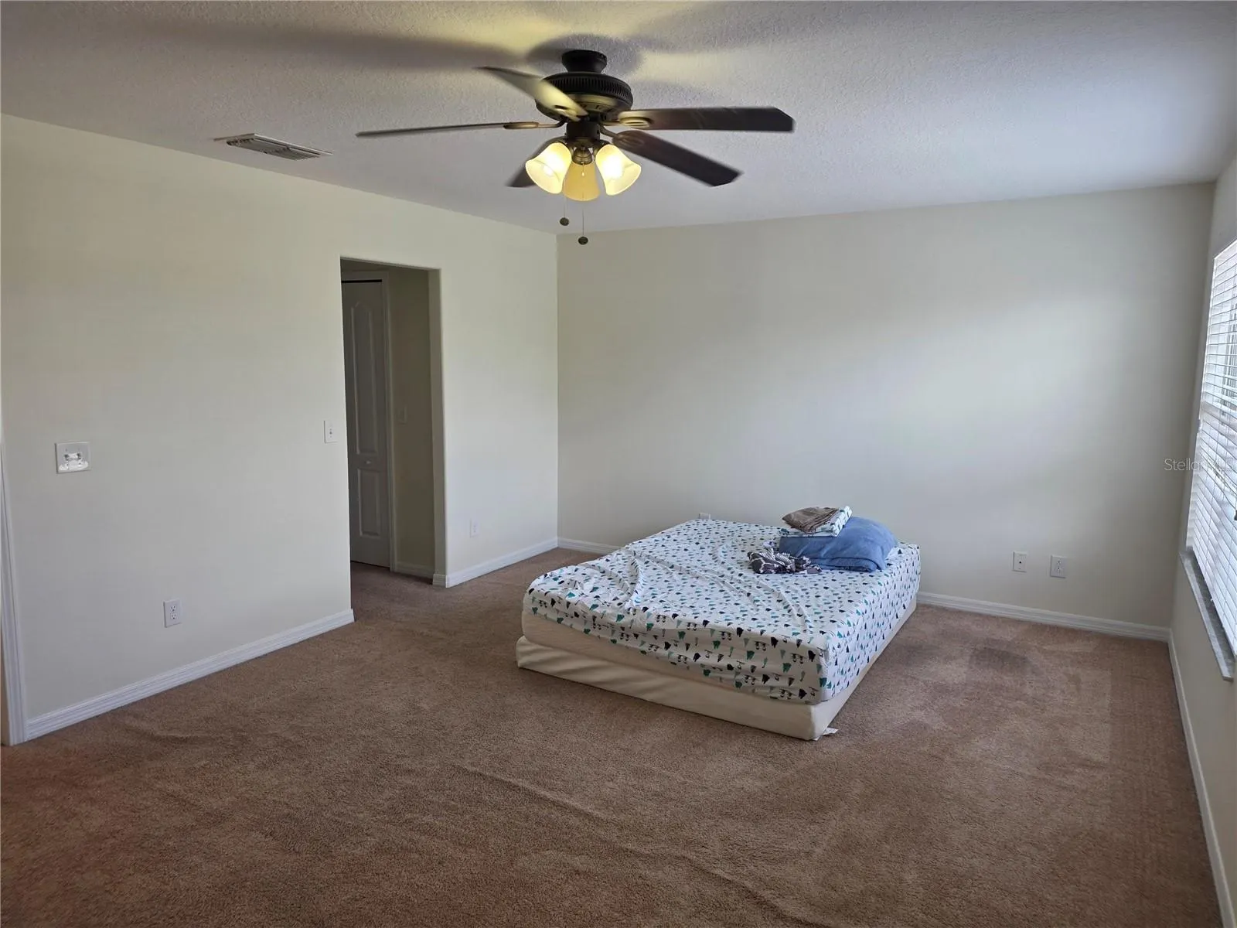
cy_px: 464
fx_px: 822
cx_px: 618
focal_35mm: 23
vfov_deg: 58.9
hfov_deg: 73.9
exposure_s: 1/120
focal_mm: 6.25
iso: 80
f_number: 1.7
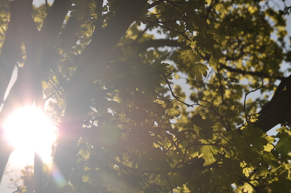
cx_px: 218
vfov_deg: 10.4
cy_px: 127
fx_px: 1057
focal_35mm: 131
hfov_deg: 15.6
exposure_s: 1/1250
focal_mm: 58
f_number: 11
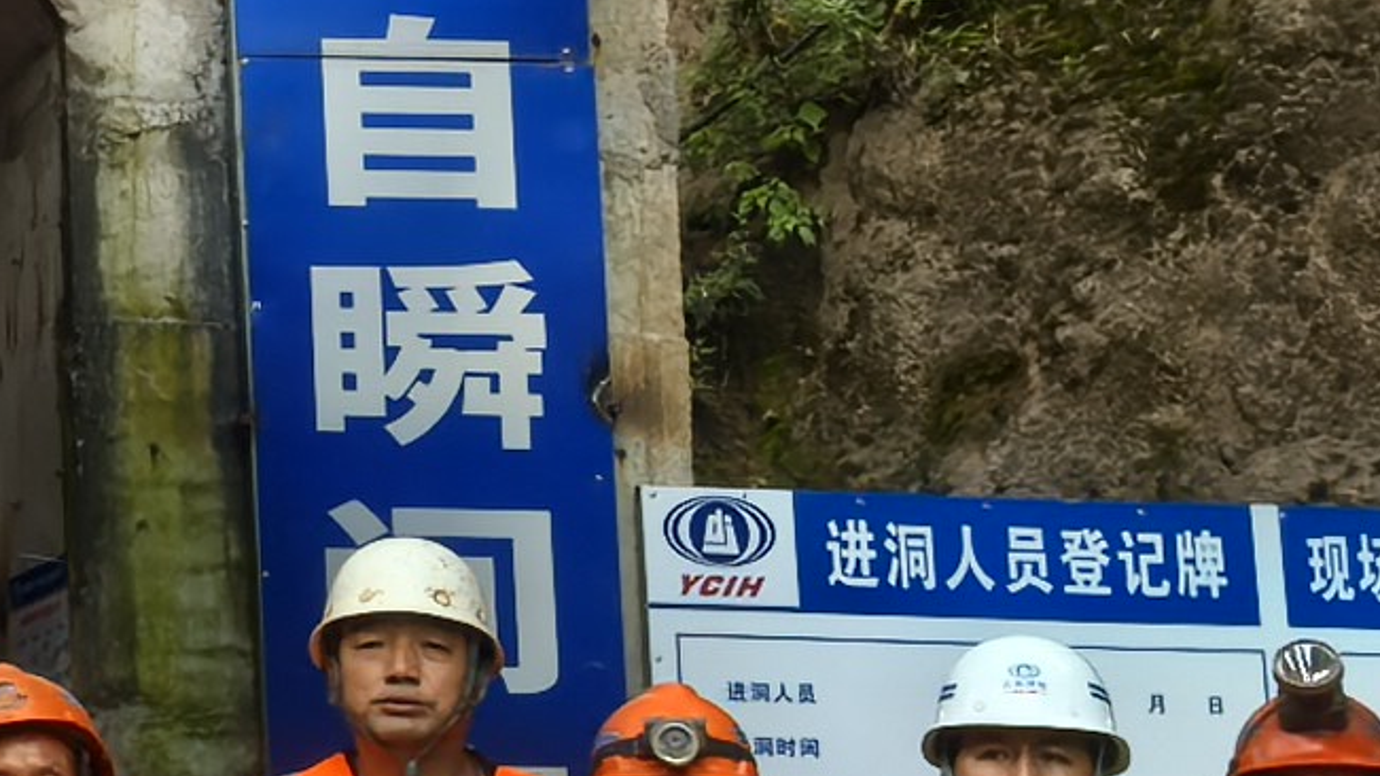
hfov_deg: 10.4
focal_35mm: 185
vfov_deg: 6.5
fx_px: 6769
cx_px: -1662
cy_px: -278
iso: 50
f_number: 4
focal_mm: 5.75
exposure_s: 1/126
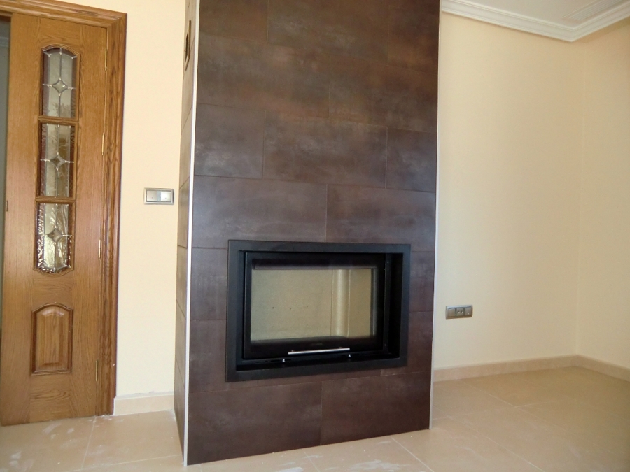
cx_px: 315
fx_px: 437
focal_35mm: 24
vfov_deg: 56.8
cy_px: 236
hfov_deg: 71.6
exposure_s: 1/60
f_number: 3.2
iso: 400
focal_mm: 4.3
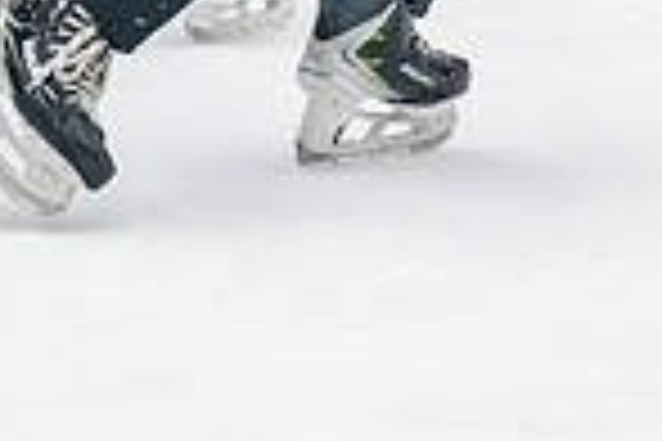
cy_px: -519
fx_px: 9672
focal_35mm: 526
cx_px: 491
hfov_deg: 3.9
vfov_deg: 2.6
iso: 2500
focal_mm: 98
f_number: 3.2
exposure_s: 1/800
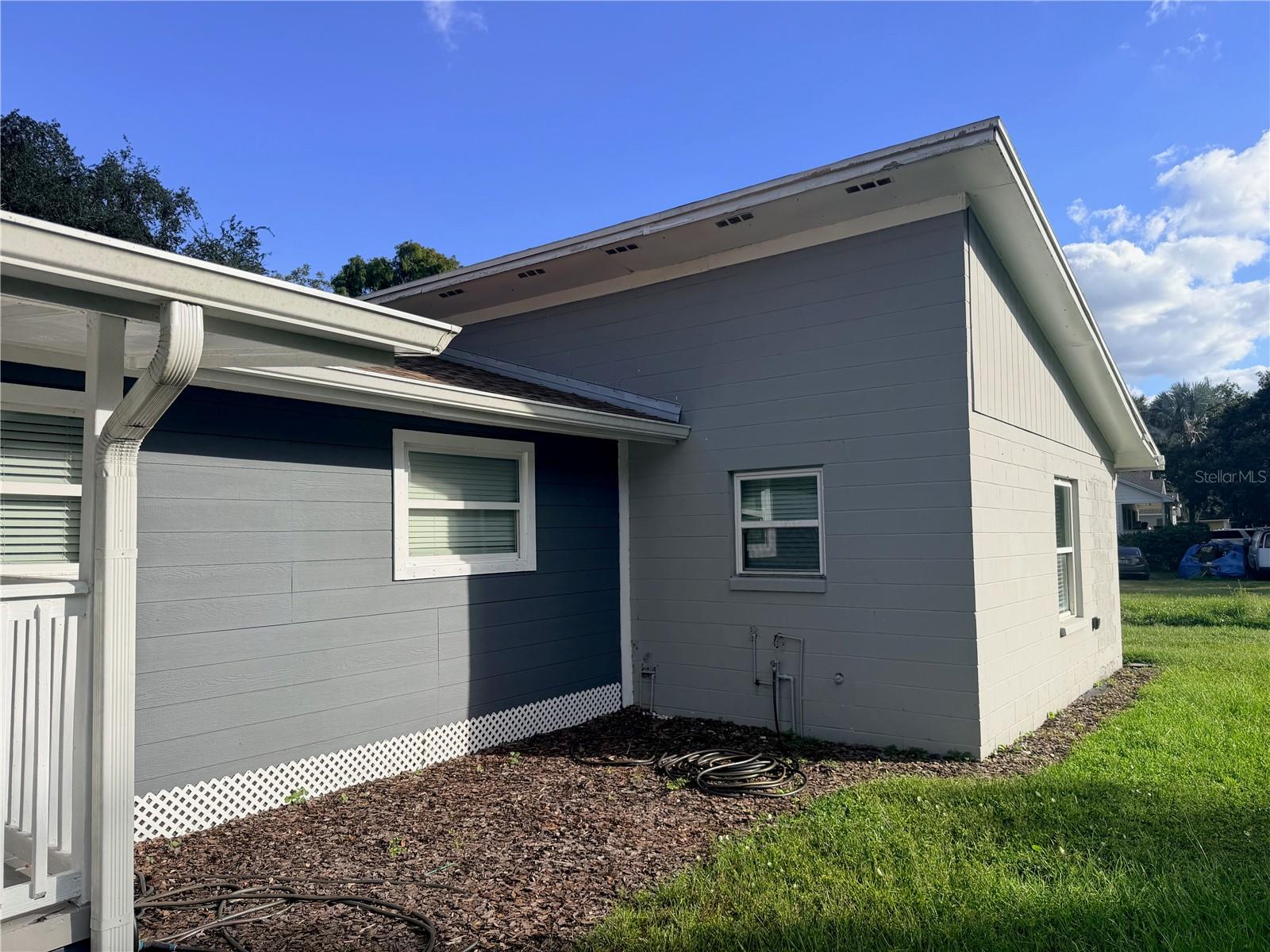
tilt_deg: +3.4
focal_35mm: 24
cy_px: 476
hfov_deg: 71.6
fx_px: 881
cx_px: 635
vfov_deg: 56.8
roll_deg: +1.0
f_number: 1.78
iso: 80
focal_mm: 6.76
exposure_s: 1/3953
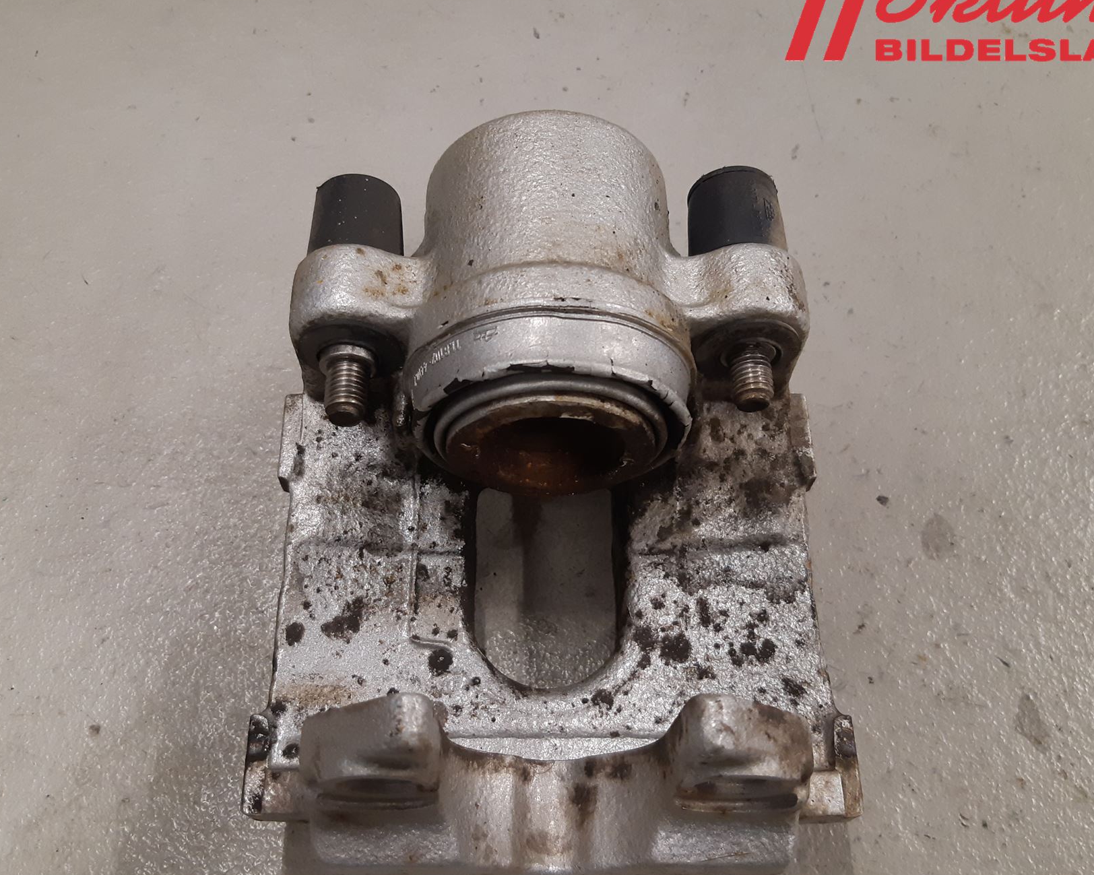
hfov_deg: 55.6
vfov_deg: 45.8
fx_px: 1036
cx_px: 509
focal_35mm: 32
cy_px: 464
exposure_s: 1/50
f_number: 1.7
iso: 160
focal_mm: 3.93
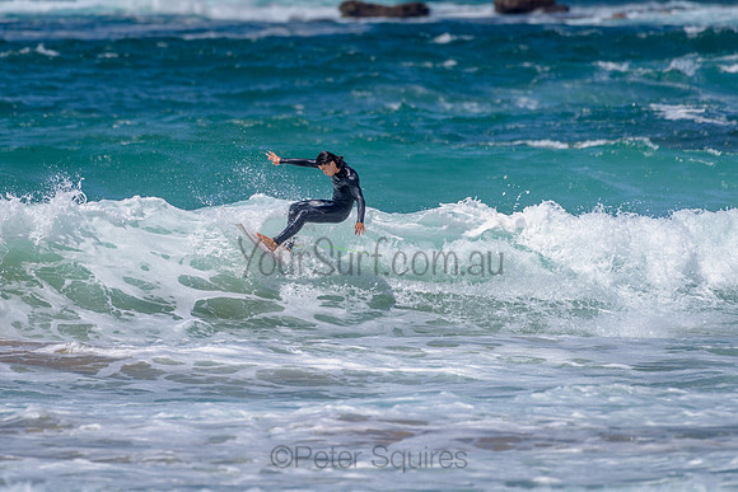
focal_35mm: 614
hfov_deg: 3.4
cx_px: 331
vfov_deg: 2.2
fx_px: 12595
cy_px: 192
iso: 100
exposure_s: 1/2000
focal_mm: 500
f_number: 5.6
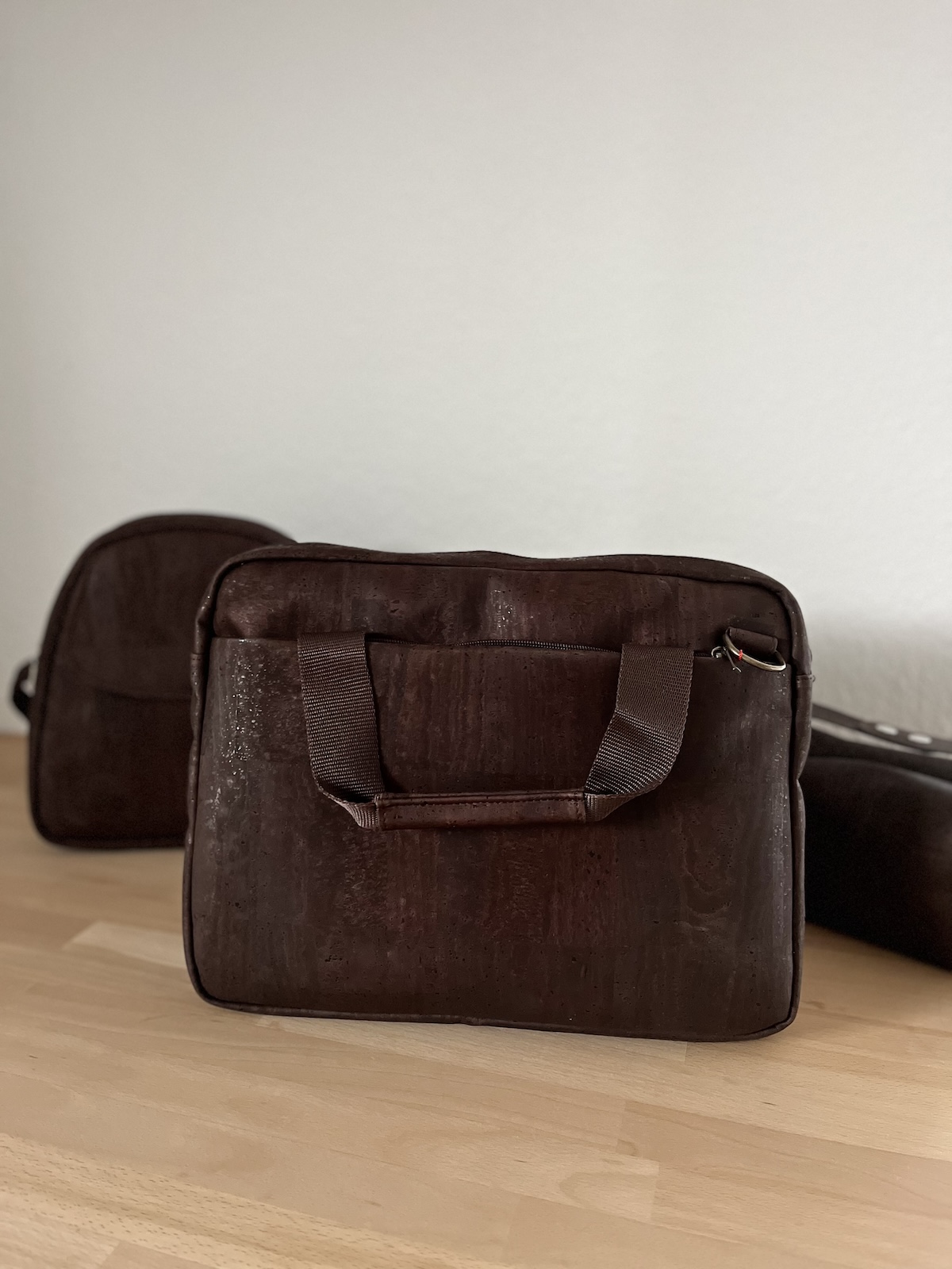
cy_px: 634
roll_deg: -0.8
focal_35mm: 26
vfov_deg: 67.3
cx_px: 476
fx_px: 953
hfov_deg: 53.1
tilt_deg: -11.4
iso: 500
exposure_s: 1/46
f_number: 1.6
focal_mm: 5.1
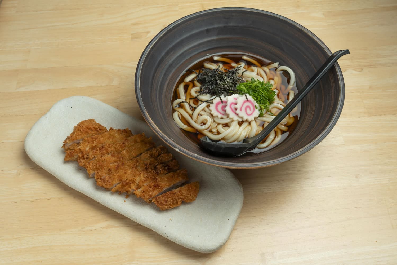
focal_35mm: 36
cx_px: 198
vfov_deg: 36.6
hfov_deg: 52.7
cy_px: 132
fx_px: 400
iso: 200
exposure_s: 1/100
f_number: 9
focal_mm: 36.3
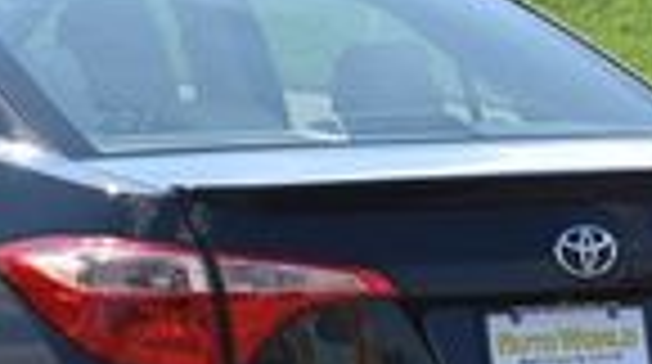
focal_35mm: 278
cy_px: 74
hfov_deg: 7.8
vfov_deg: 4.3
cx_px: 139
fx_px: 4798
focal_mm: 40
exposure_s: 1/250
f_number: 8
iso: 100
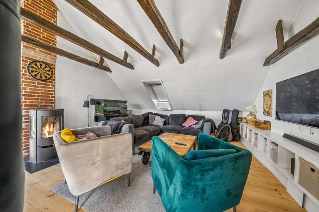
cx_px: 160
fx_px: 115
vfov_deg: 85.4
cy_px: 106
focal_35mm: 13
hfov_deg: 108.3
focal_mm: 13
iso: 500
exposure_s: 1/80
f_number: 5.6
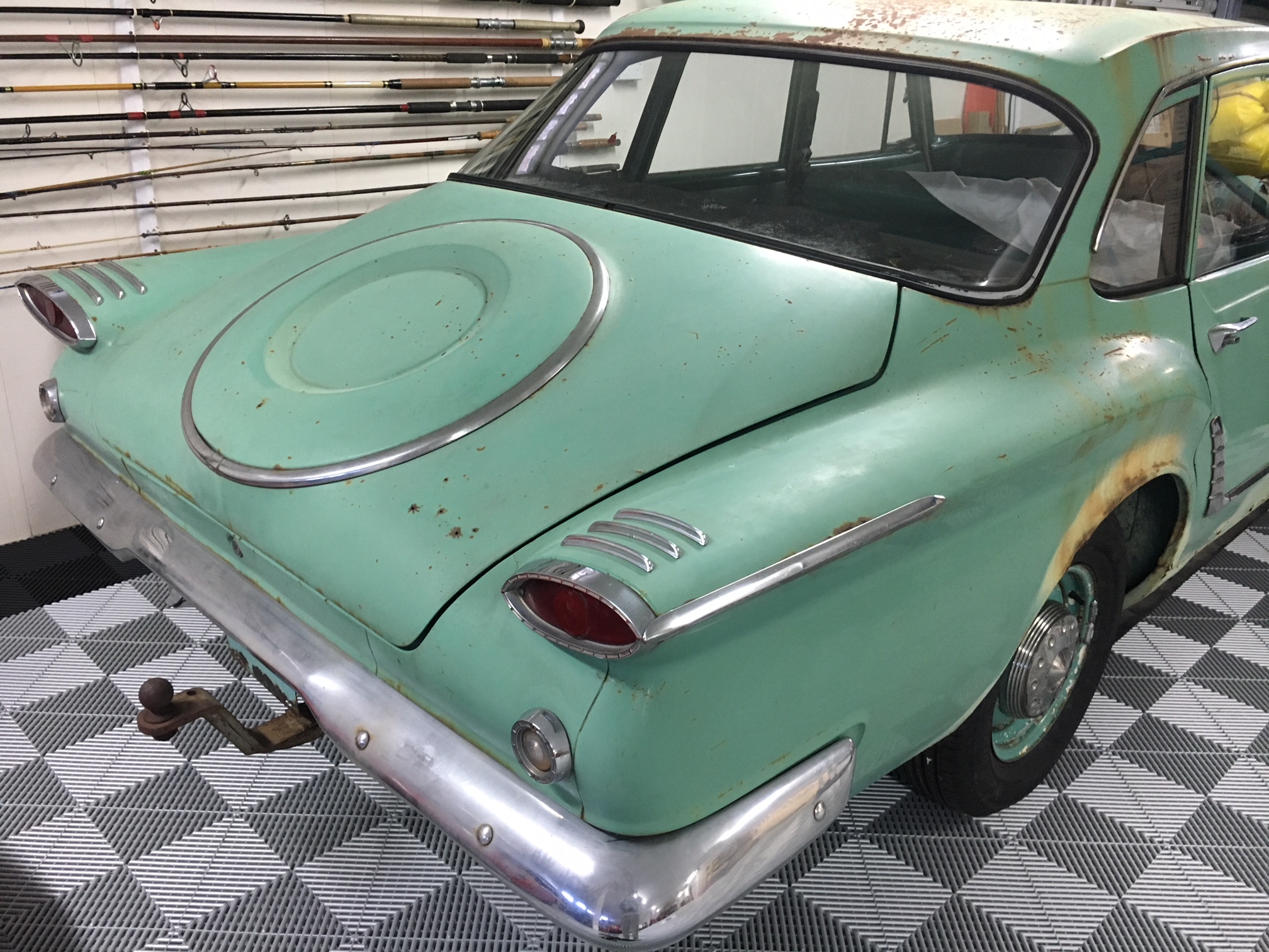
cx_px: 634
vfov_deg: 48.2
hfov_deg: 61.7
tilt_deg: -21.1
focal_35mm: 29
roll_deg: -1.2
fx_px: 1063
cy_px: 476
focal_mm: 4.15
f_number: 2.2
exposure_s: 1/33
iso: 160
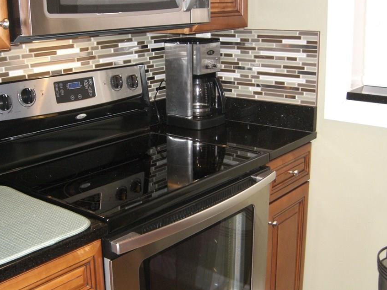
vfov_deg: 31.5
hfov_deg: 41.2
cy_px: 150
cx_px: 171
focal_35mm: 46
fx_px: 514
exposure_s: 1/60
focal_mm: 7.9
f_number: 2.8
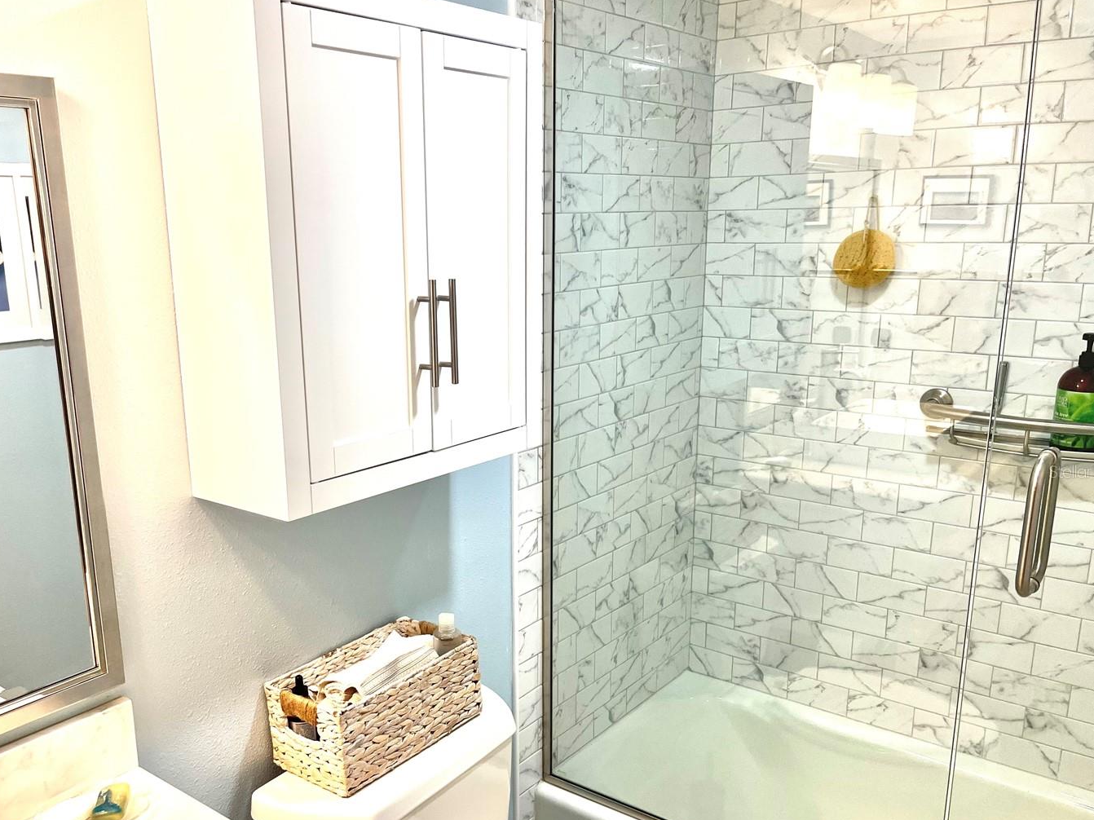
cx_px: 474
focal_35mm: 31
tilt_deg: -14.8
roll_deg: +0.9
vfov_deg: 45.3
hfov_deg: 58.2
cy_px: 471
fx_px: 980
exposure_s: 1/60
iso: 64
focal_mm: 5.1
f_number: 1.6
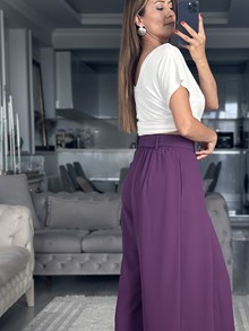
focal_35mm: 83
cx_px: 171
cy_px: 224
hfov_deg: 17.7
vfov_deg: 23.4
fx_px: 795
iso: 125
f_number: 1.78
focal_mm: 6.86
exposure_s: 1/81
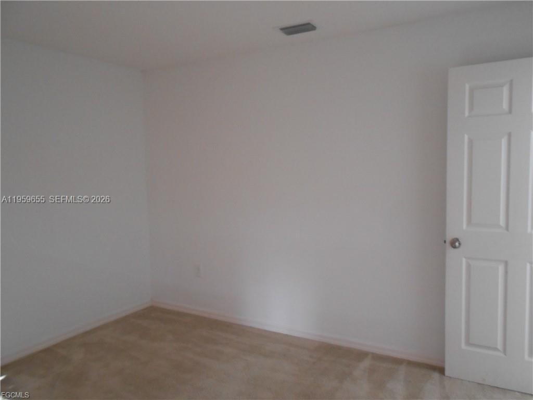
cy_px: 200
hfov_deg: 67.3
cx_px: 266
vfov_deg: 53.1
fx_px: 400
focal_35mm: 26
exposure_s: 1/30
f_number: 3.5
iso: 320
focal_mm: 4.6
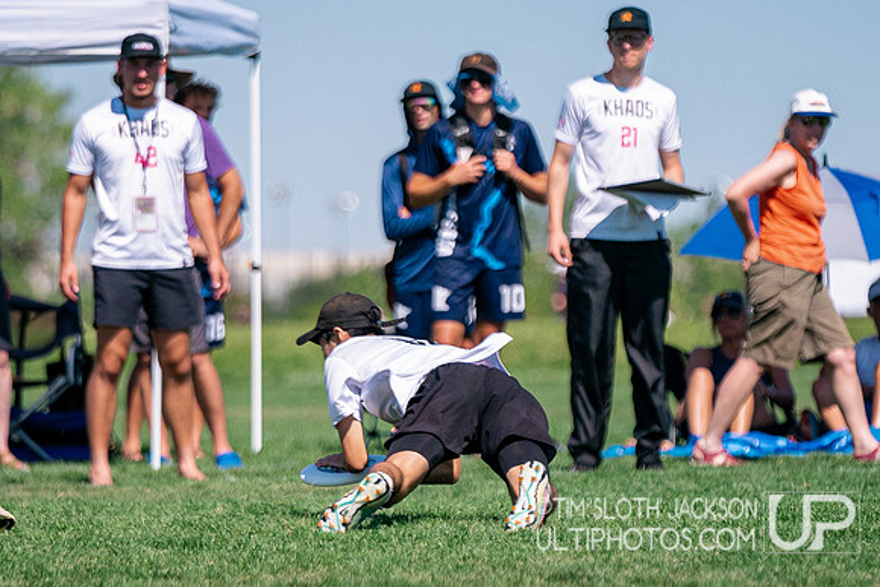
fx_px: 9791
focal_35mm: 400
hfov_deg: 5.1
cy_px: 386
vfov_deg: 3.4
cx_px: 371
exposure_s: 1/12800
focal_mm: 200
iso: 640
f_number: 2.8
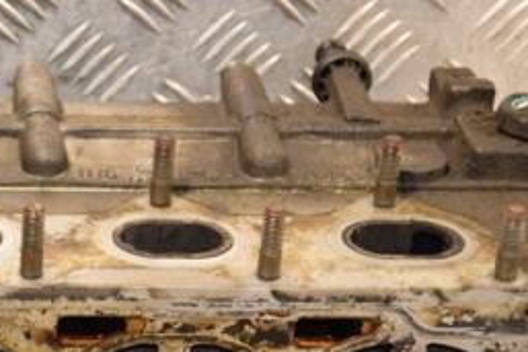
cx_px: 27
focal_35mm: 168
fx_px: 2462
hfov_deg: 12.1
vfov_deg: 8.1
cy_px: 408
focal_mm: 48
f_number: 4.8
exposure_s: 1/100
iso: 800
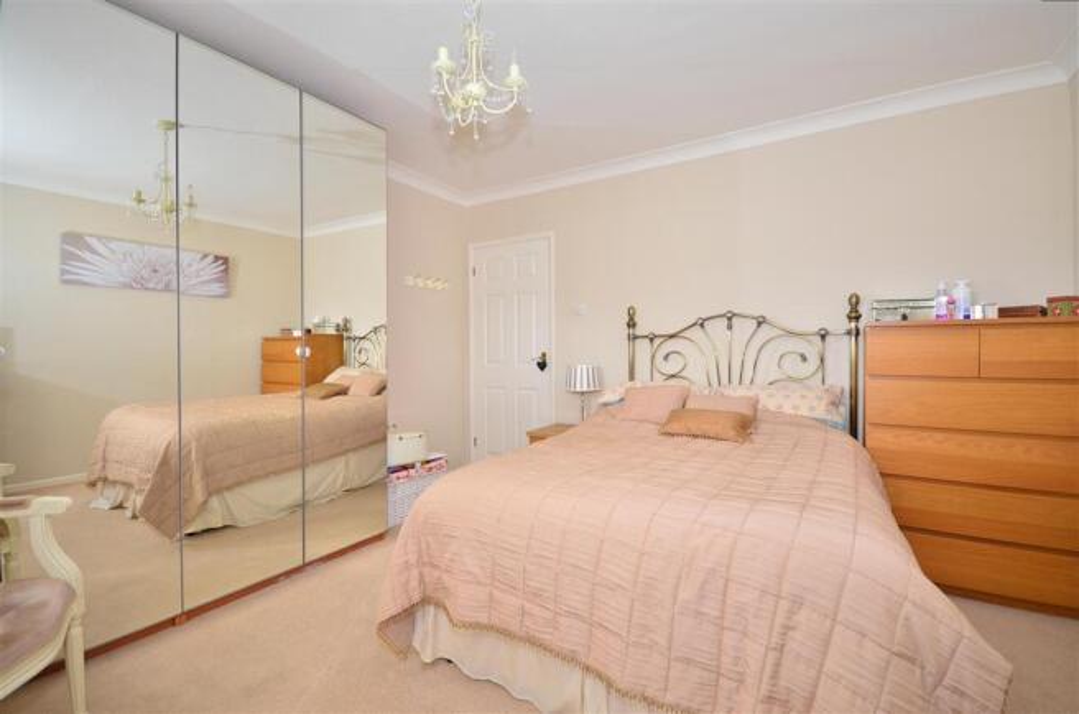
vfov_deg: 77.0
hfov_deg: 100.5
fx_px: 448
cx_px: 540
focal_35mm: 15
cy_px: 357
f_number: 5
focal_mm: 10
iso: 200
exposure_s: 1/25
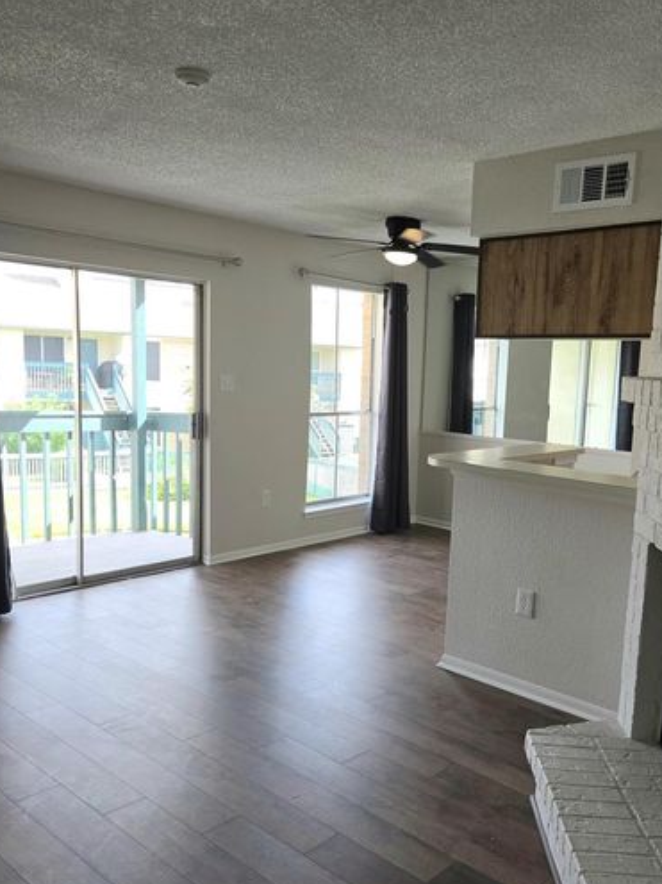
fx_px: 791
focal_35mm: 31
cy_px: 476
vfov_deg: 58.3
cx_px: 393
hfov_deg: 45.2
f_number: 1.8
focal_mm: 5.4
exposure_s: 1/120
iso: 32
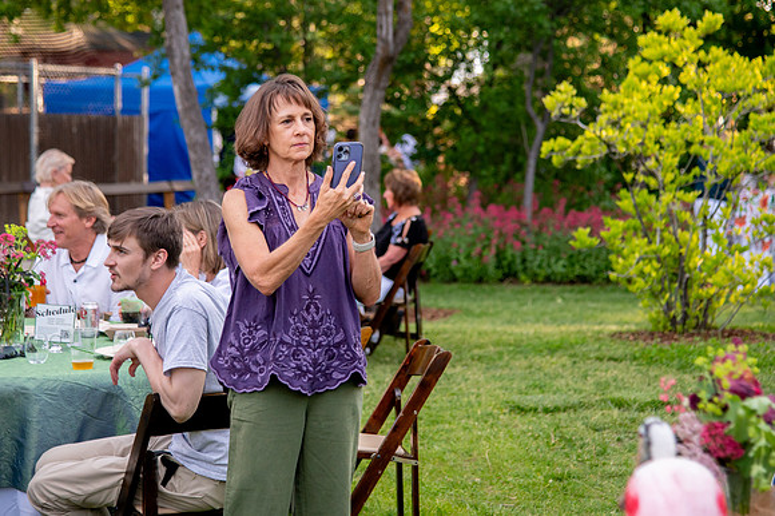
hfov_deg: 20.3
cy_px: 199
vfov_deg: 13.6
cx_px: 388
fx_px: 2169
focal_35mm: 101
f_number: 4
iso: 1000
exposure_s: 1/1250
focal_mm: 82
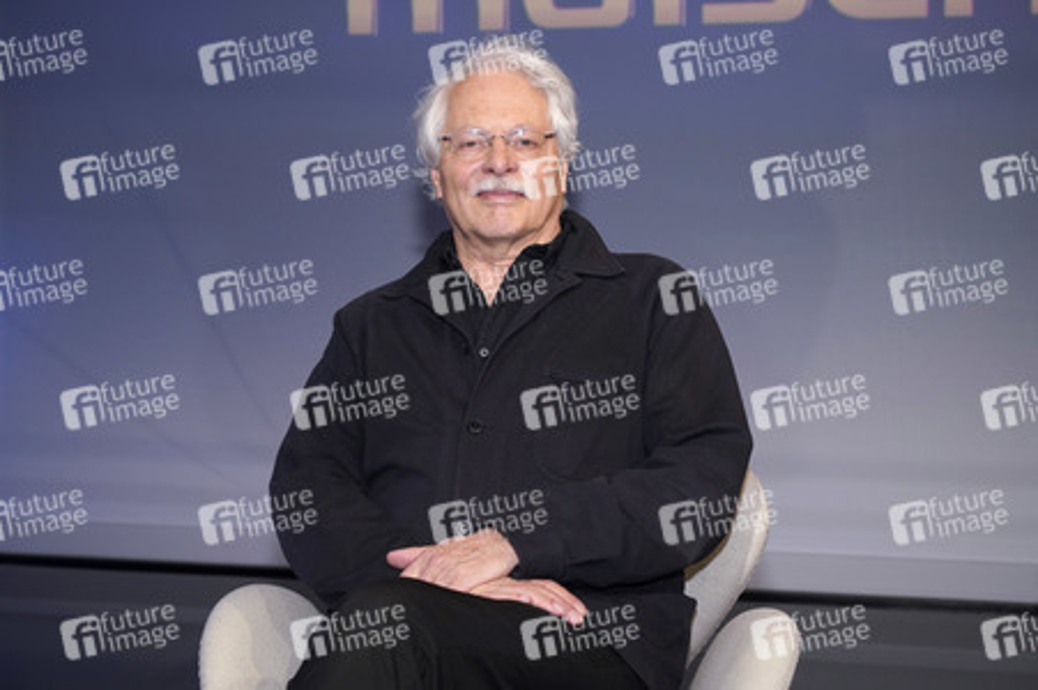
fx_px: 1469
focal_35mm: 51
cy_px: 345
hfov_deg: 38.9
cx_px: 519
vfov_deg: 26.4
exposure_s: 1/160
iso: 1600
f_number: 5
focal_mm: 51
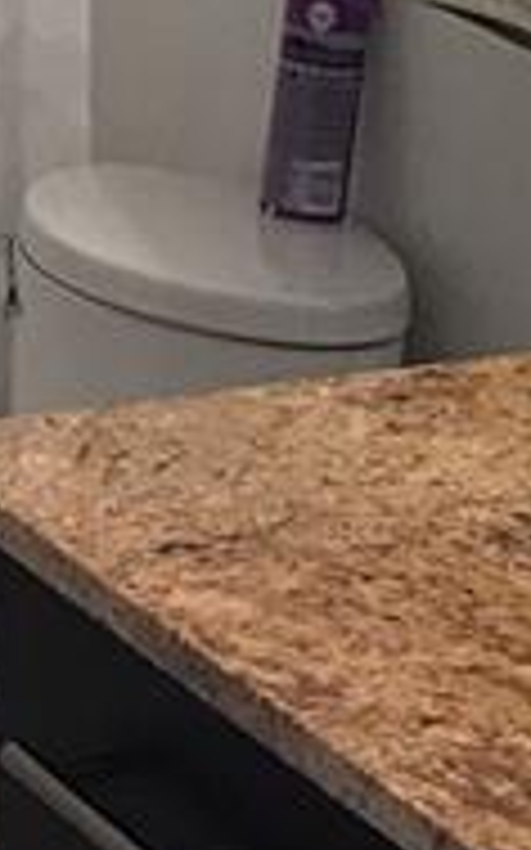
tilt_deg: -7.8
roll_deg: -0.4
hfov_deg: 7.0
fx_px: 4356
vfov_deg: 10.9
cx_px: 194
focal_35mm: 188
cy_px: -198
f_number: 1.8
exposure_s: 1/24
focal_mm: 3.99
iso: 40
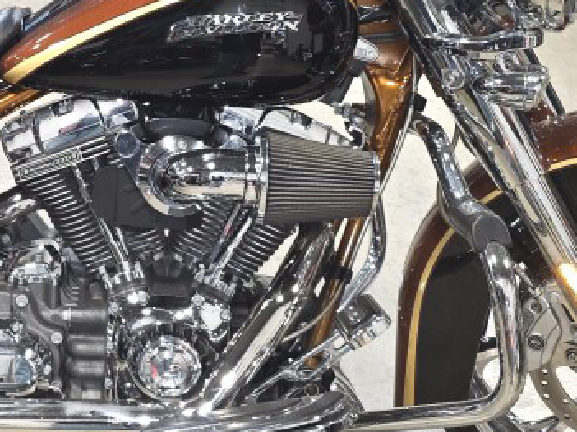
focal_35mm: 70
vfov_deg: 20.9
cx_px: 24
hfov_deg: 26.5
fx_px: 1166
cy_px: 141
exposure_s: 1/15
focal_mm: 6.3
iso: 125
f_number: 1.7
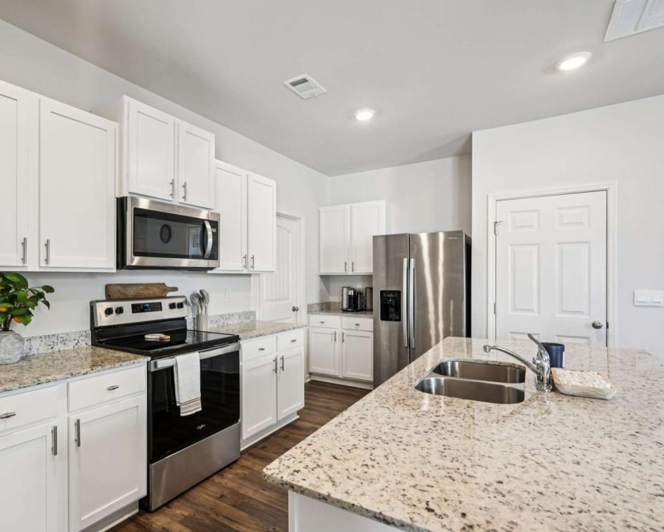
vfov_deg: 70.8
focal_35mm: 19
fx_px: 374
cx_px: 287
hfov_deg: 82.8
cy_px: 277
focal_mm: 16
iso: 800
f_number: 8
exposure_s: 1/15
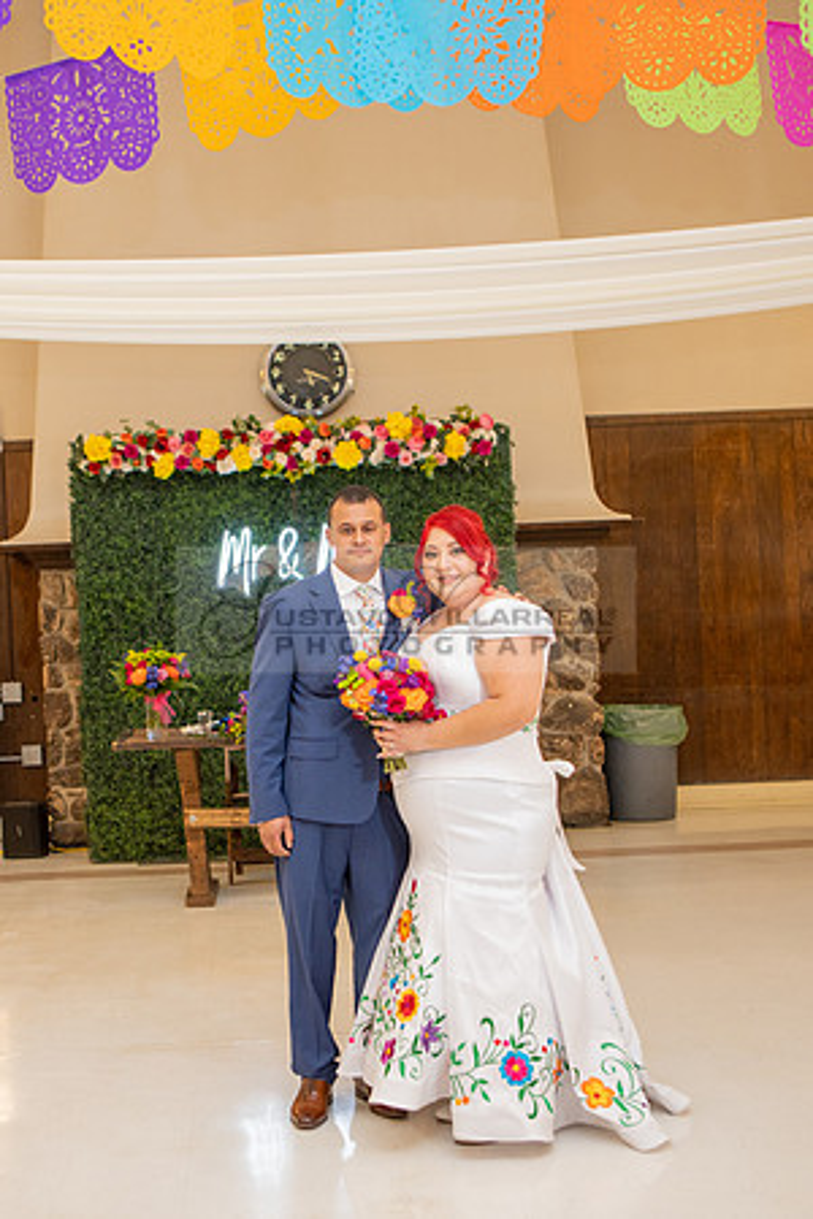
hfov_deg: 26.0
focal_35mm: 52
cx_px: 248
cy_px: 625
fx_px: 1747
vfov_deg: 38.5
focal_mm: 32
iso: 1000
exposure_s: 1/100
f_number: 2.8
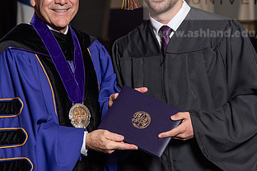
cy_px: 51
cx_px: 119
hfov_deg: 12.8
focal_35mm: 160
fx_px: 1142
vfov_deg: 8.6
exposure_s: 1/200
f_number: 5
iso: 1000
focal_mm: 86
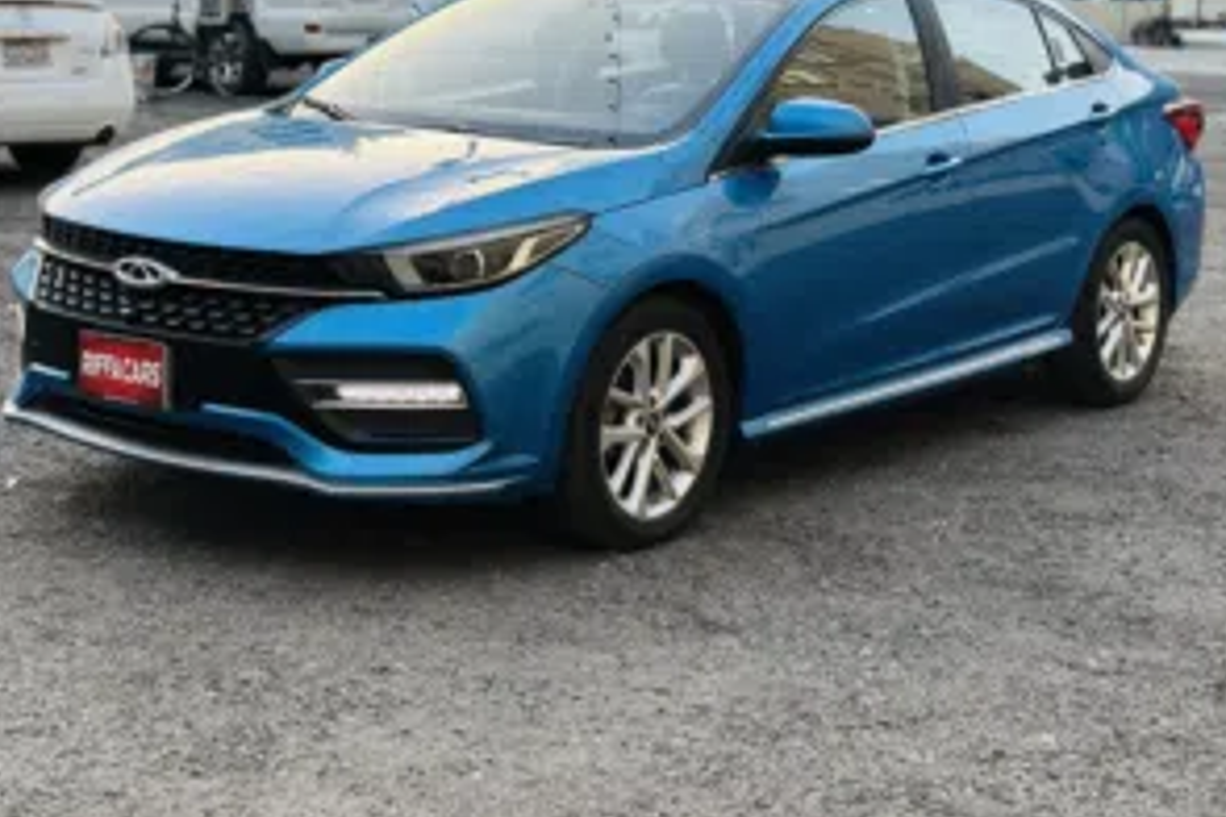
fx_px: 2316
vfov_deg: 19.8
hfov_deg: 29.7
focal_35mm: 68
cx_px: 613
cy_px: 146
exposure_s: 1/279
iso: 80
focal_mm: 6.86
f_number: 1.78
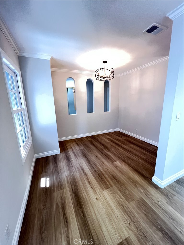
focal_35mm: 13
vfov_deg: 106.2
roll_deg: +1.7
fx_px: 92
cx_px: 92
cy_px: 122
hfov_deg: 89.9
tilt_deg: -11.2
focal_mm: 1.57
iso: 500
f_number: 1.8
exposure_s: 1/60
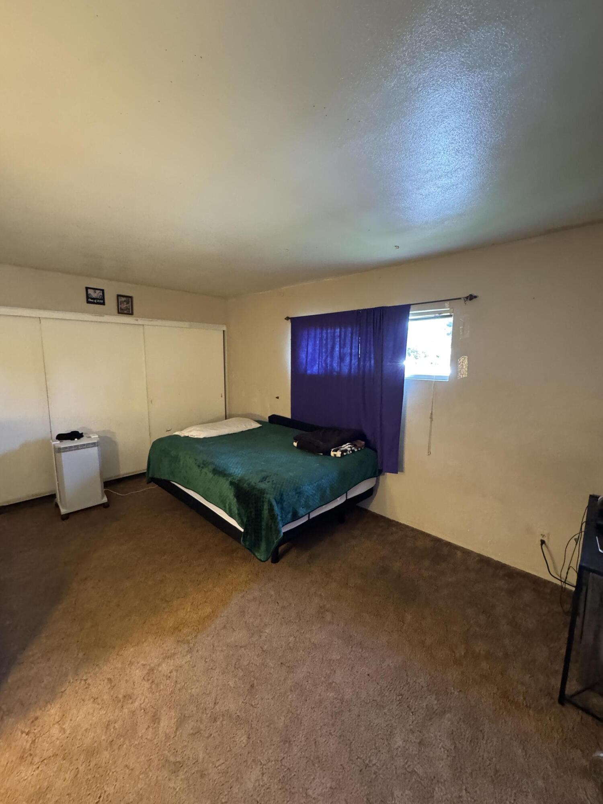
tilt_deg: -7.1
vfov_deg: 102.1
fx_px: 325
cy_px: 402
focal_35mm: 14
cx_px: 302
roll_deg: +0.2
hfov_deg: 85.7
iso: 1000
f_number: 2.2
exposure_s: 1/60
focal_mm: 2.22
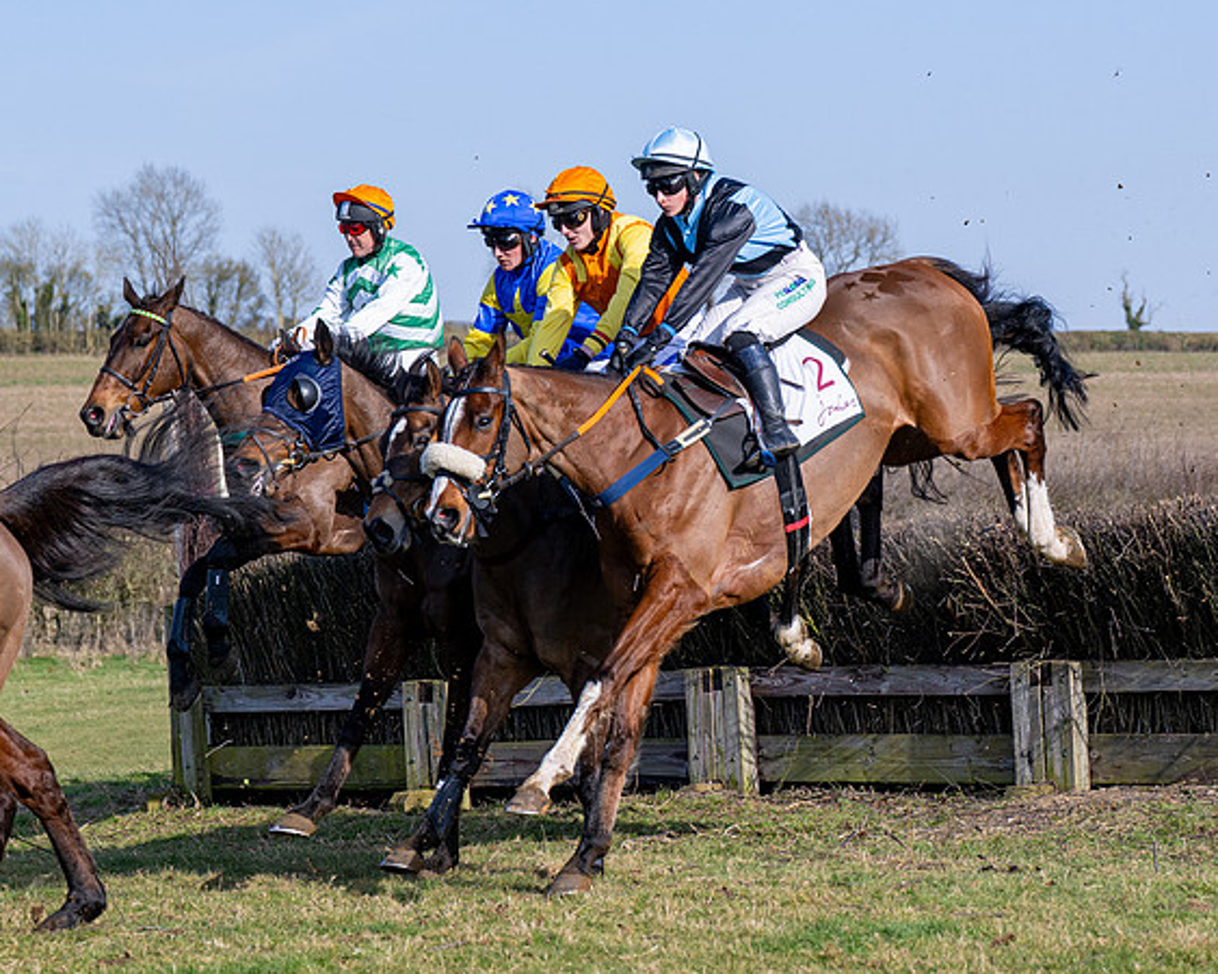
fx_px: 4554
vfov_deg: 12.2
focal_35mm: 126
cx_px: 621
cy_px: 266
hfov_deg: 15.2
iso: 200
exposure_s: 1/2000
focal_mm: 70
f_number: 4
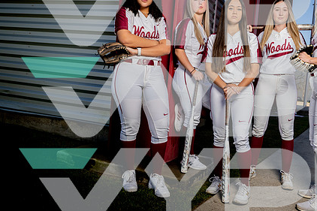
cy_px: 97
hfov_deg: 56.0
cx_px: 213
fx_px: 290
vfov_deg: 39.9
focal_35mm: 33
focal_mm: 24
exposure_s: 1/250
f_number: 10
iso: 125
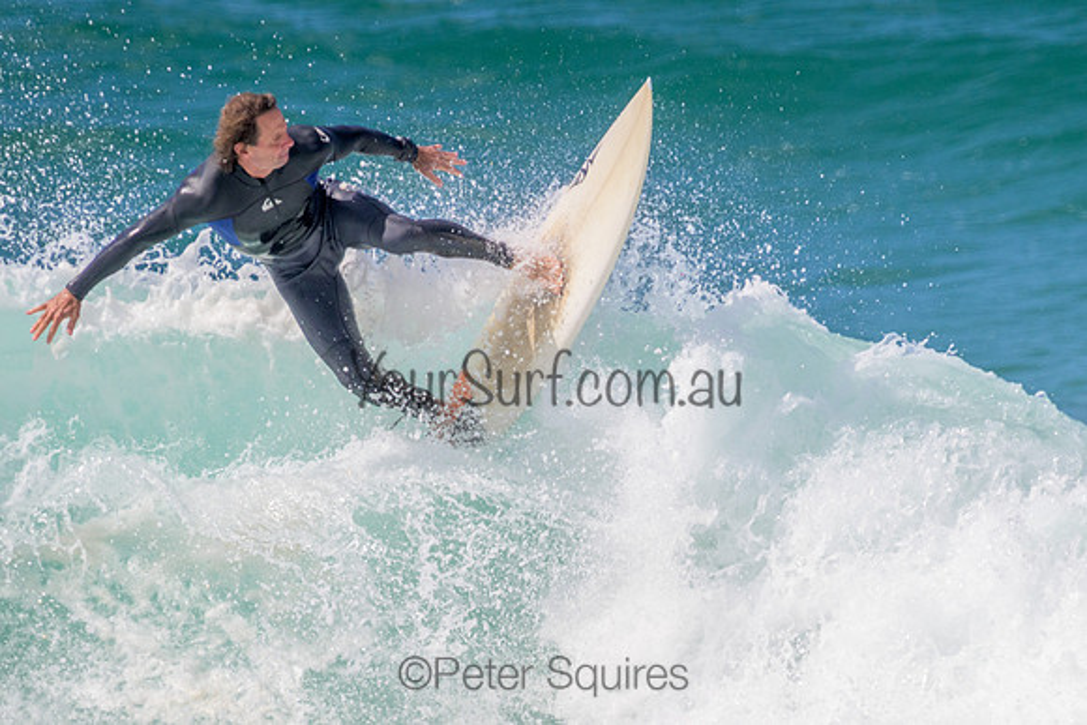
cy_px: 463
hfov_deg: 1.9
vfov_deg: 1.3
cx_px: 743
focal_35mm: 1094
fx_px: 33031
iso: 560
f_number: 11
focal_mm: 800
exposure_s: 1/1600
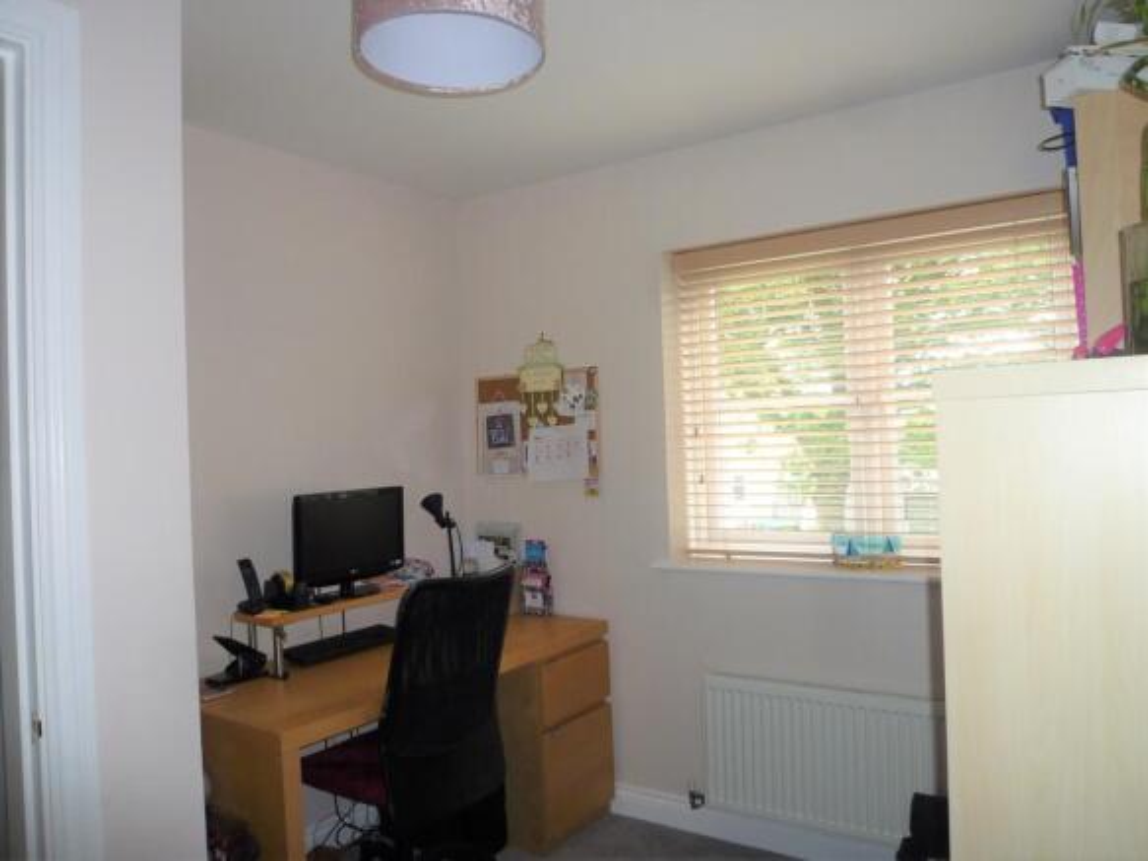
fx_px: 829
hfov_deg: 69.4
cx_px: 574
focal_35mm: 25
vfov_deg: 54.9
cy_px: 430
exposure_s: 1/30
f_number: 2.8
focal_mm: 4.5
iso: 100
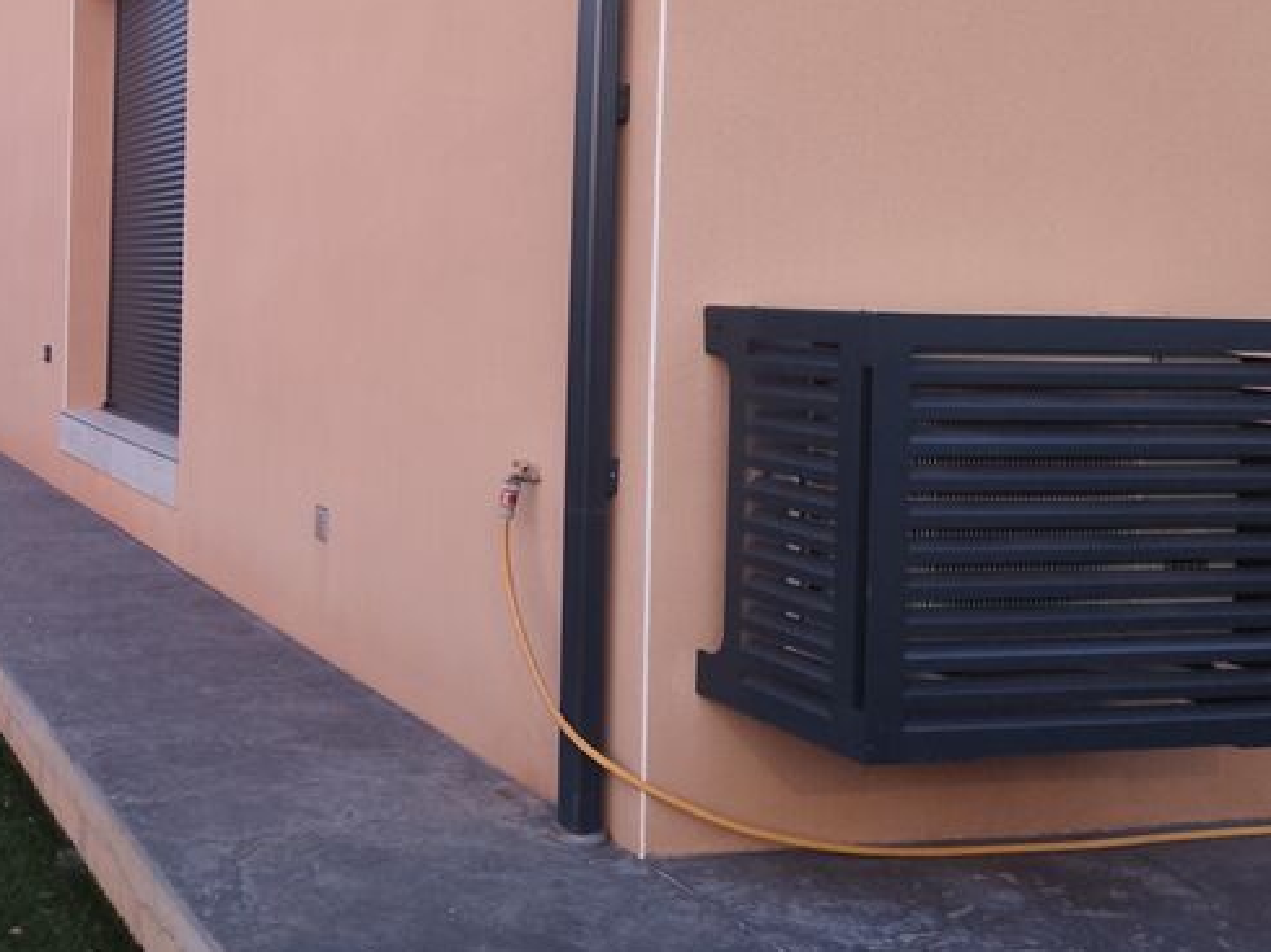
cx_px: 122
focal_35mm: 49
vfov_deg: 29.3
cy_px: 278
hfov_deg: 36.5
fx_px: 1798
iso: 716
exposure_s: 1/33.3
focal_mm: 5.24
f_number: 1.7
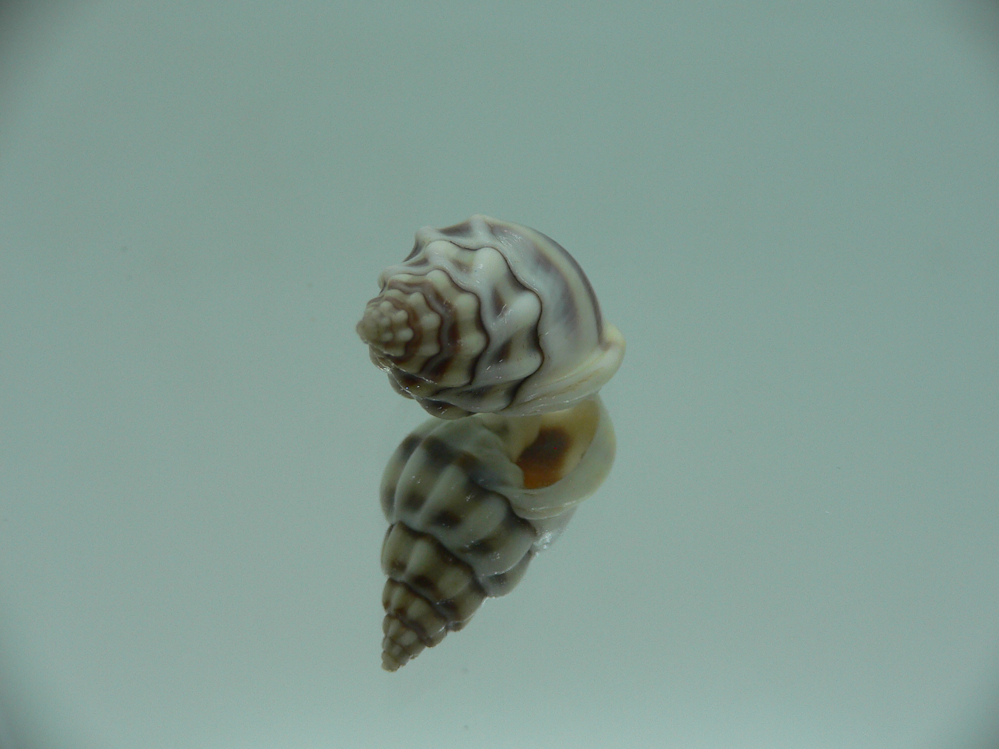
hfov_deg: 52.6
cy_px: 374
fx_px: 1010
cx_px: 500
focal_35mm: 35
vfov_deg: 40.7
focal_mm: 4.6
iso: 80
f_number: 2.8
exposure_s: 1/60
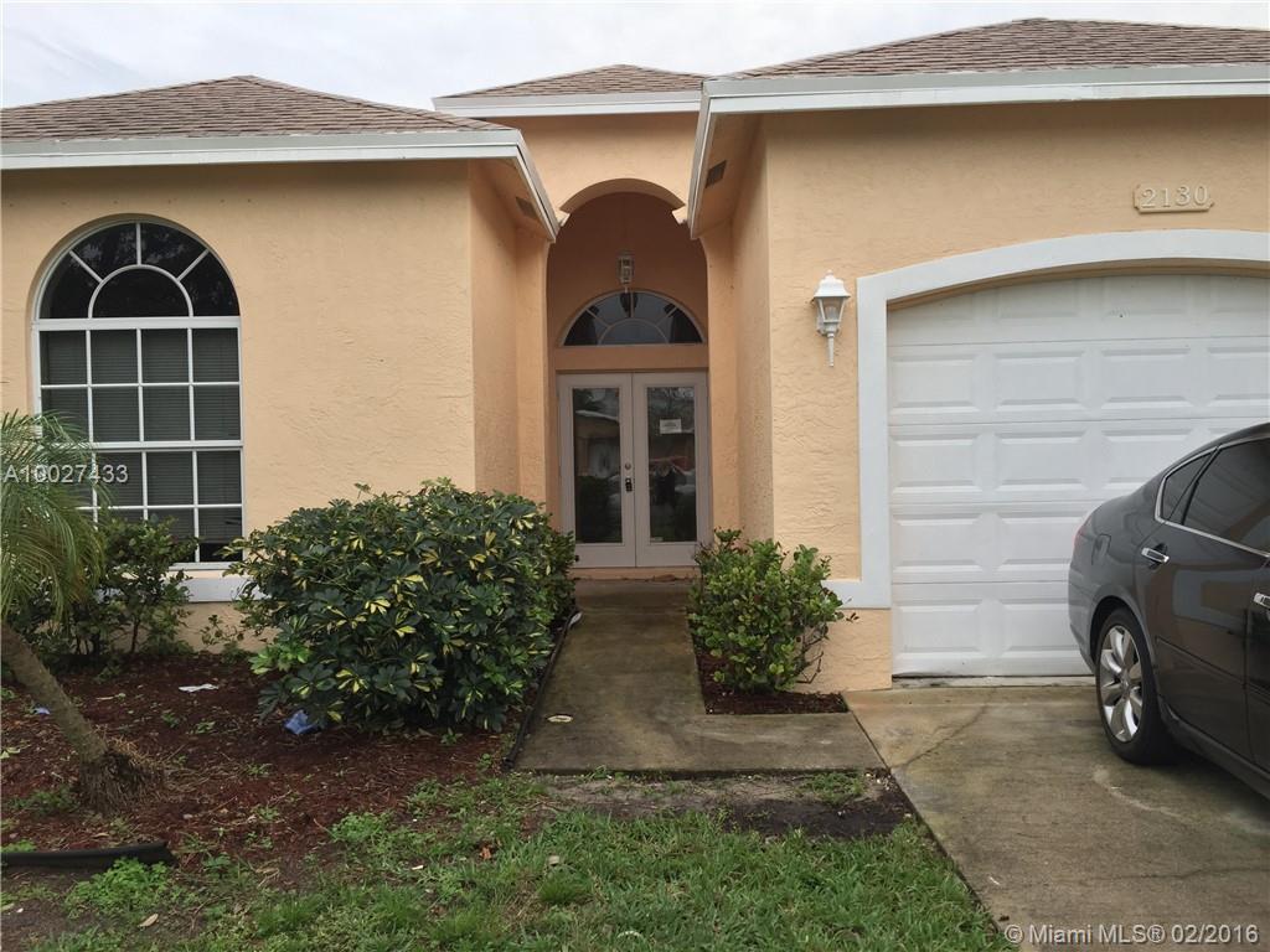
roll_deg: +0.4
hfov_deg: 61.7
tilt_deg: +1.0
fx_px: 1064
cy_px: 476
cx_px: 635
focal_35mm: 29
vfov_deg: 48.2
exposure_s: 1/120
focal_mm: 4.15
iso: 32
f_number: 2.2
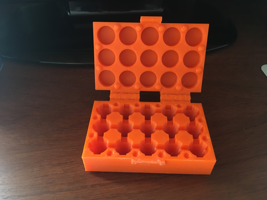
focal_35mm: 29
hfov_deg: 61.7
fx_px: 224
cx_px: 134
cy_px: 100
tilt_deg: -47.4
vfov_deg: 48.2
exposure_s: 1/17
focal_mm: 4.15
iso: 400
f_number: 2.2
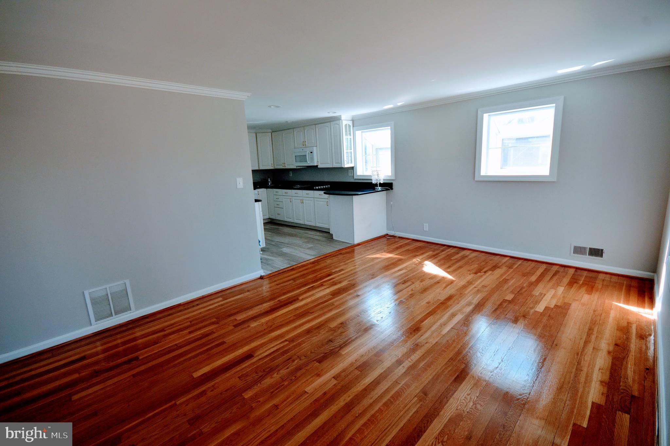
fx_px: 279
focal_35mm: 15
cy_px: 223
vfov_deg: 77.2
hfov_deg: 100.4
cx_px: 335
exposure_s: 1/125
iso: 400
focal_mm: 10
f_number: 5.6
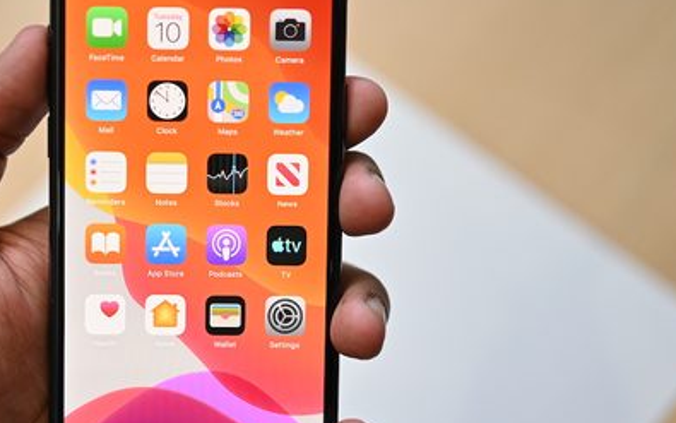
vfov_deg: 20.0
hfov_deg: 31.1
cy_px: 252
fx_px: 1198
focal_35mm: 65
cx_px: 193
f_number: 1.8
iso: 100
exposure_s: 1/400
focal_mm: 35
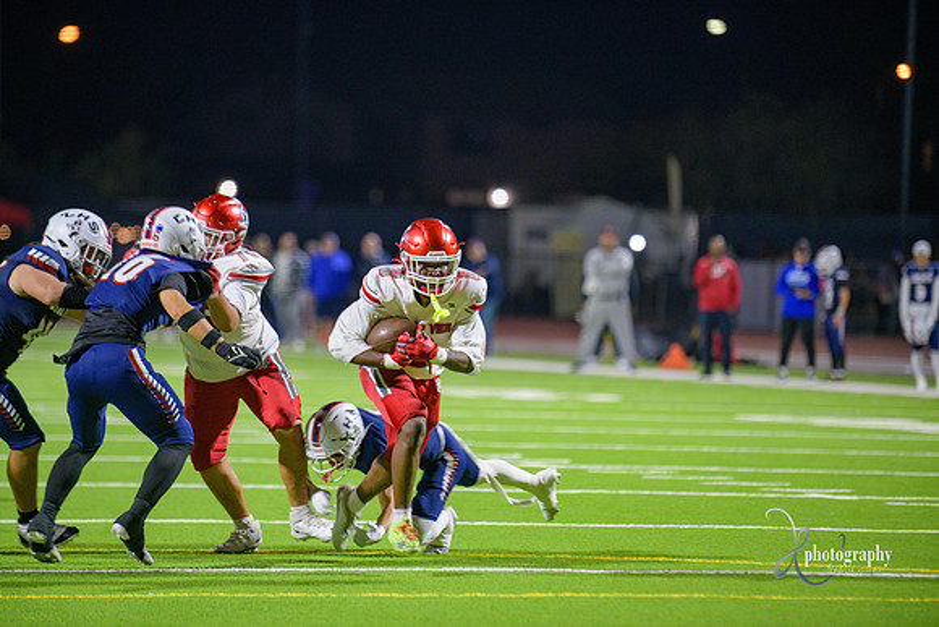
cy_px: 314
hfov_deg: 8.2
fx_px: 6522
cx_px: 470
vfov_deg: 5.5
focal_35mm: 250
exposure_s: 1/250
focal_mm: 250
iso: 2000
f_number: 2.8
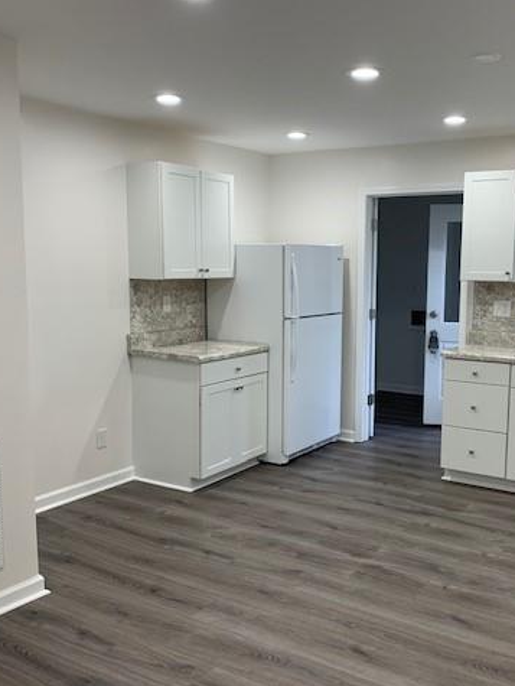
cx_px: 326
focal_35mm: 35
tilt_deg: -4.9
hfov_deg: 40.4
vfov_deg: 52.6
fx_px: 693
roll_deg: -1.8
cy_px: 344
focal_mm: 4.25
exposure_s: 1/120
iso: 80
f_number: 1.8
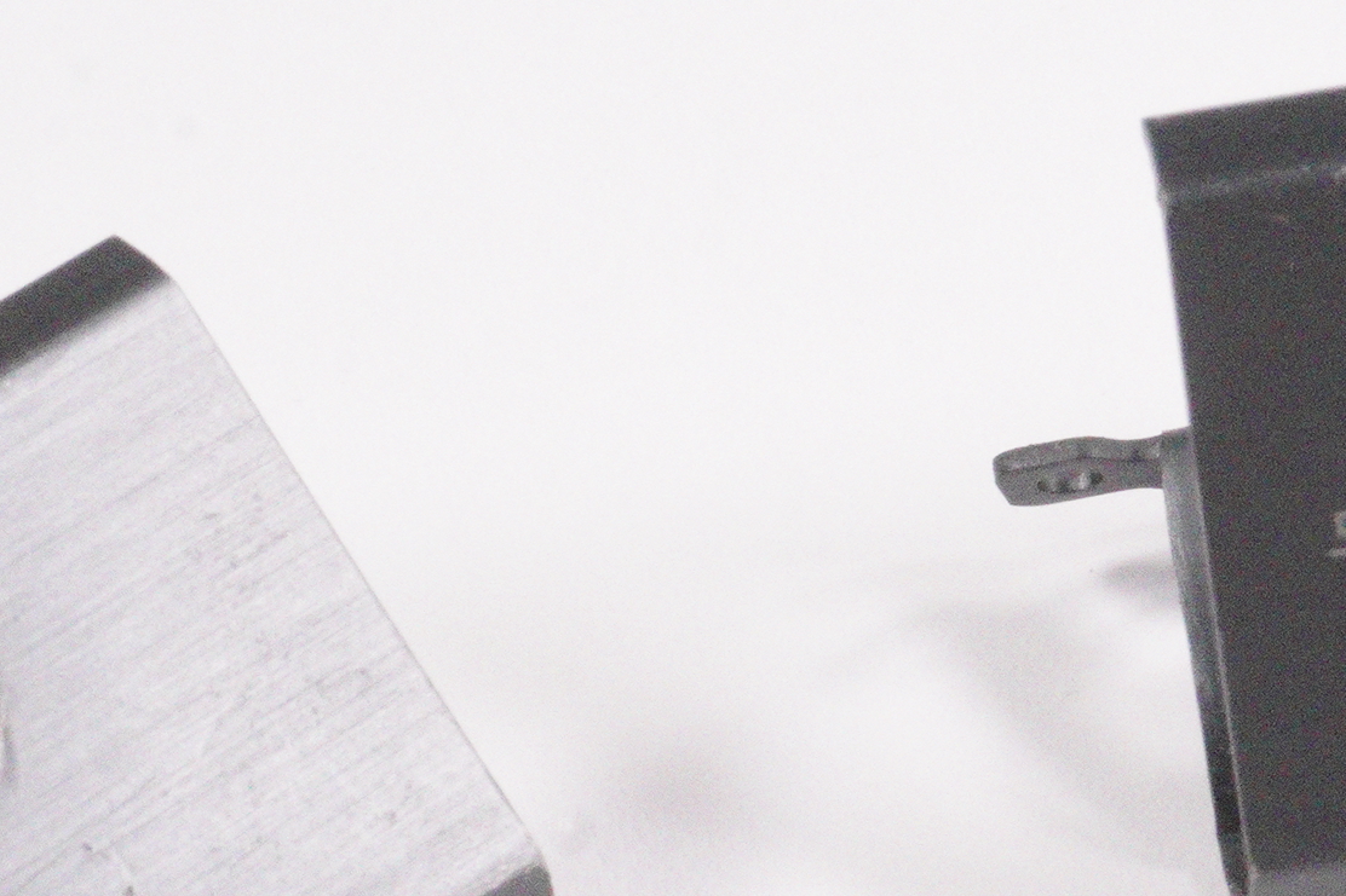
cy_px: 773
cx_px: 855
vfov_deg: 7.9
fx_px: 6517
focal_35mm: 174
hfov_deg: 11.8
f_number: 22
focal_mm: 43
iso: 10000
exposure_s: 1/250
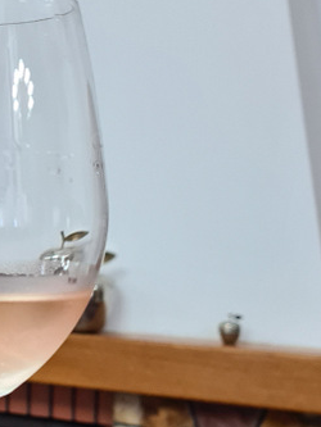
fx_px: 964
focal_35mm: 78
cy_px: 327
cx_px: -40
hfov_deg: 18.2
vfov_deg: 24.7
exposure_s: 1/50
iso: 500
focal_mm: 5.4
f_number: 1.8
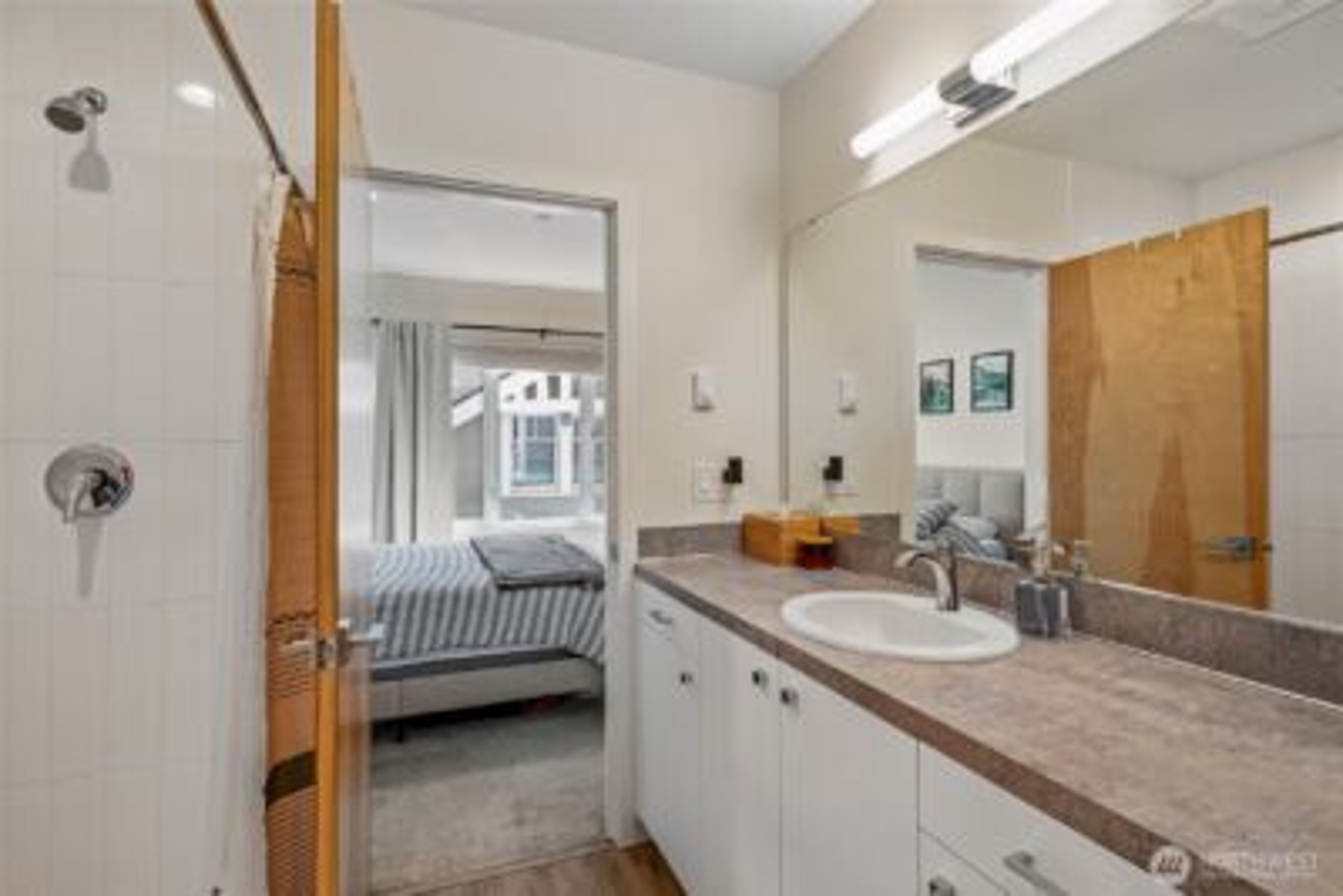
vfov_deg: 70.5
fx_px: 634
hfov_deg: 93.3
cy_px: 448
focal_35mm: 17
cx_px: 672
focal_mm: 17
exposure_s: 1/30
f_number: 8
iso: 400
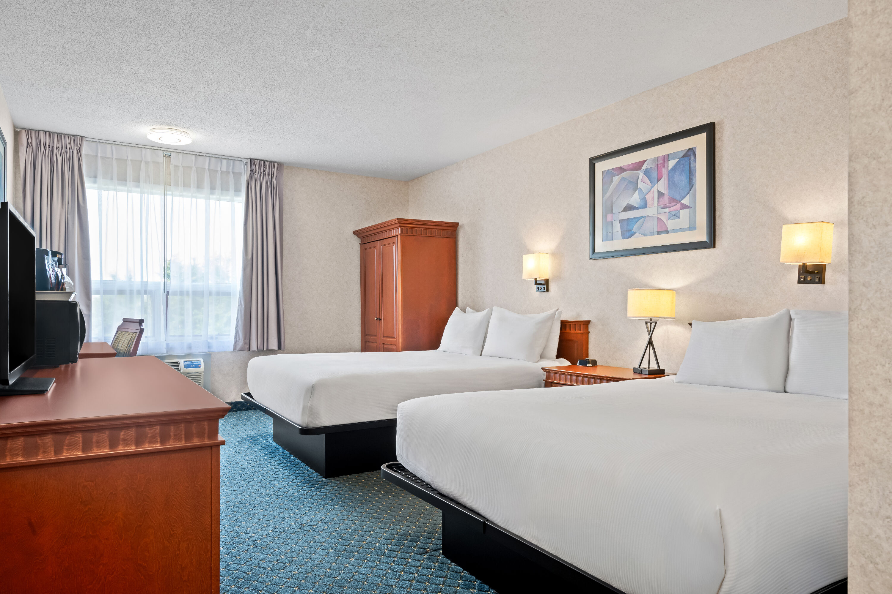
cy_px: 297
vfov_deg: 53.1
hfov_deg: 73.7
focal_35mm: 24
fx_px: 595
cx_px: 446
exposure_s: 1/1.25
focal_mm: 24
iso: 400
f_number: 11
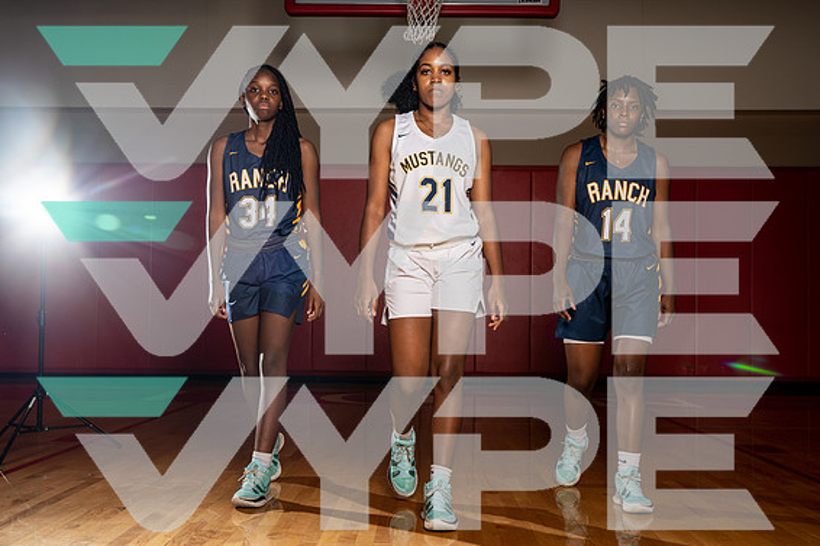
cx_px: 410
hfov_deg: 48.5
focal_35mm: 40
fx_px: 911
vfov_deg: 33.4
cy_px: 279
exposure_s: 1/250
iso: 100
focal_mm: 39
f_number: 7.1
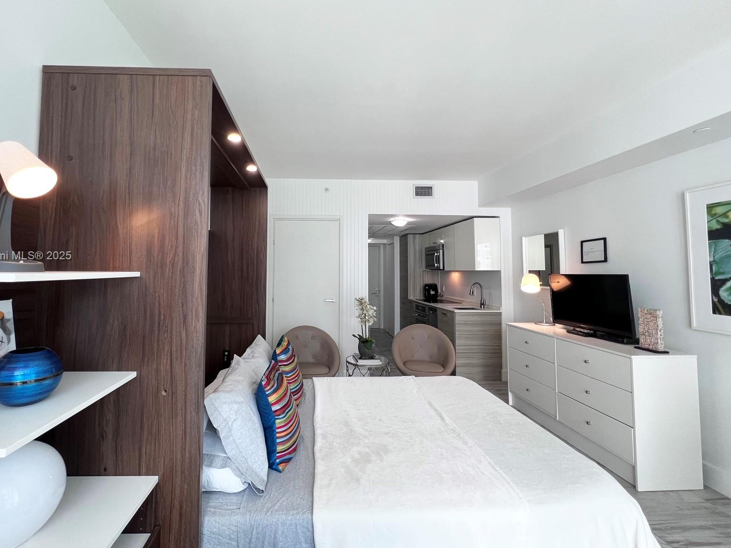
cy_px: 257
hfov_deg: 97.8
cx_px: 325
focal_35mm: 15
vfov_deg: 81.6
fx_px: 317
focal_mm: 1.57
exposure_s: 1/120
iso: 200
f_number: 1.8
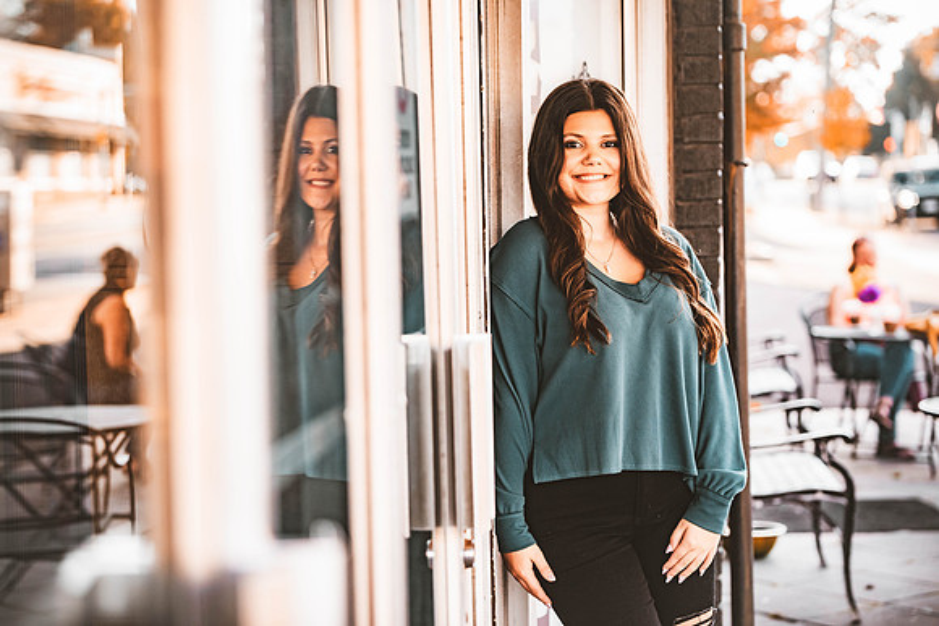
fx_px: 2087
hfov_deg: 25.4
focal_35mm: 80
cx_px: 470
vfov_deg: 17.1
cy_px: 313
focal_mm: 80
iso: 1600
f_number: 2.8
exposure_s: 1/1600
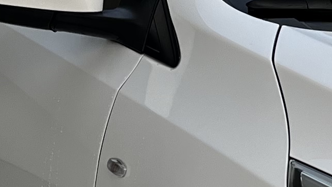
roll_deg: -0.2
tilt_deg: -6.9
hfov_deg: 11.4
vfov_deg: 6.9
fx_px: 1558
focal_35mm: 177
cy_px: 77
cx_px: 569
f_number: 1.6
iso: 50
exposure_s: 1/442
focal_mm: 5.1
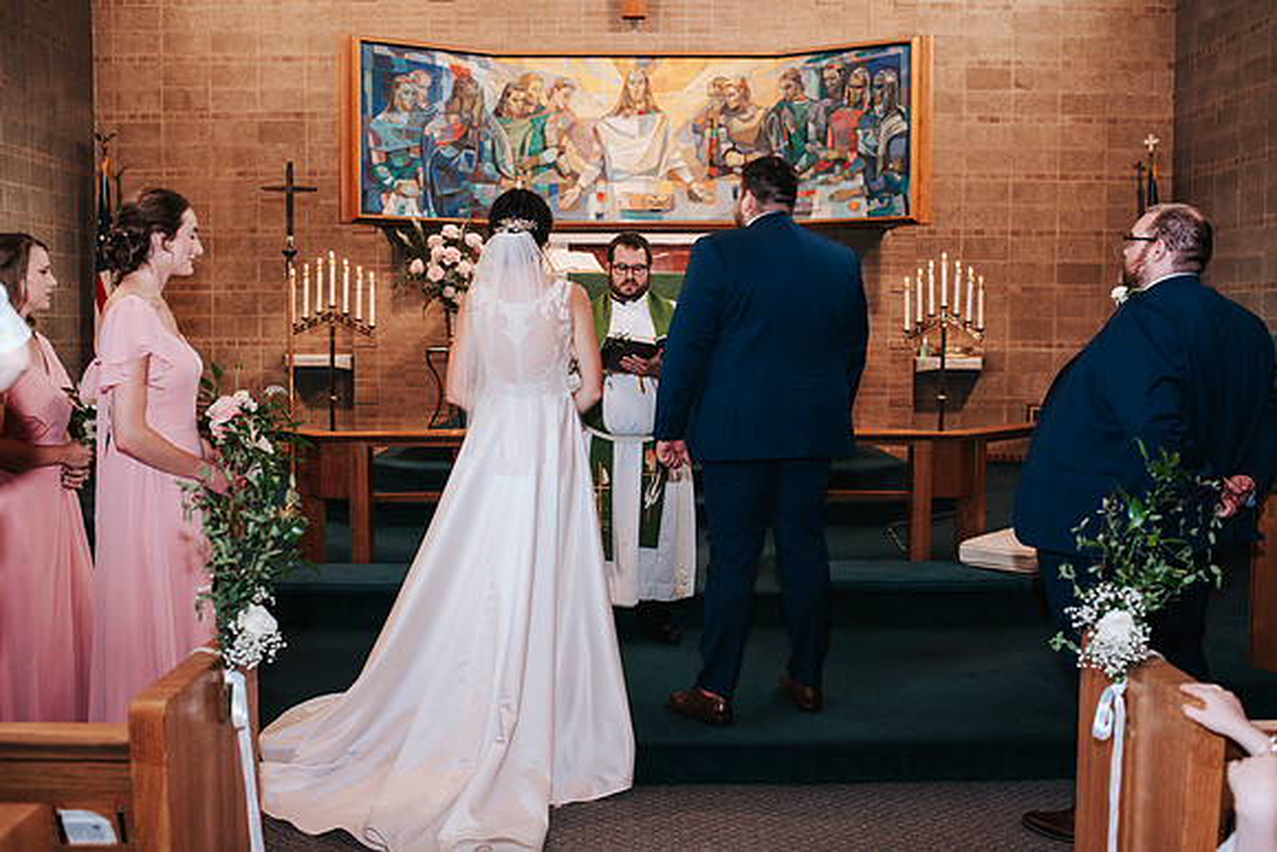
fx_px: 1281
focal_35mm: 36
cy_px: 426
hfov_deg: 53.0
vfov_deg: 36.8
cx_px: 638
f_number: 3.2
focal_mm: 35
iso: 1000
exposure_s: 1/125
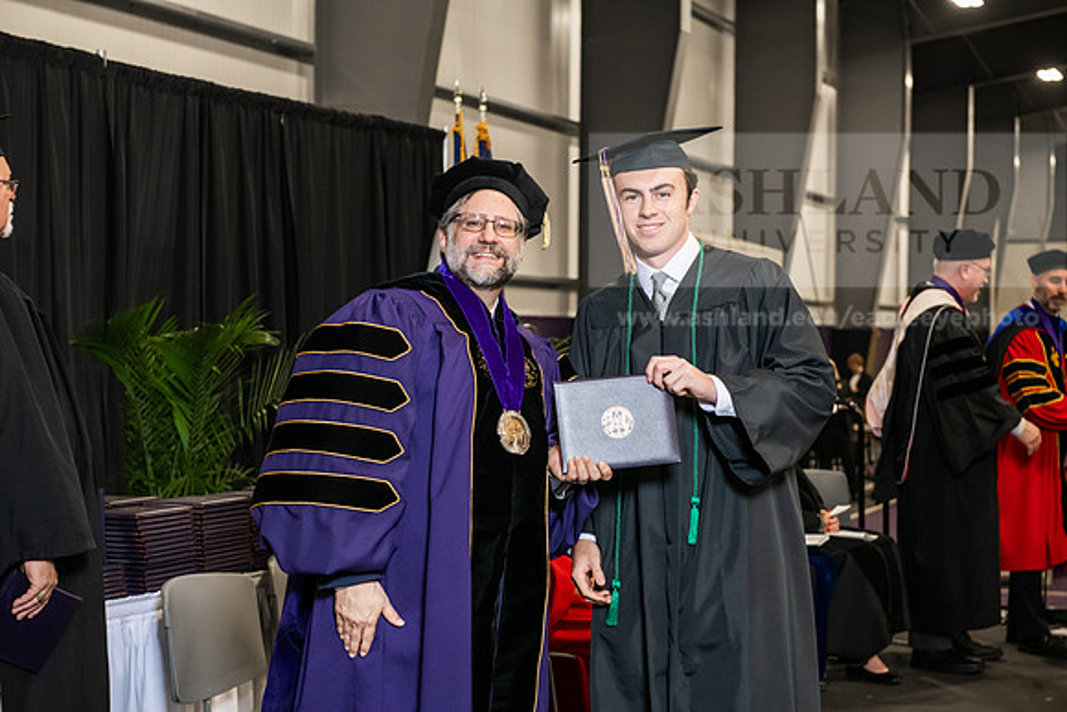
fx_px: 2075
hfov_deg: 28.8
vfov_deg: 19.5
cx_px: 534
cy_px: 356
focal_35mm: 70
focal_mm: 70
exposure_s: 1/200
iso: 2500
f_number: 5
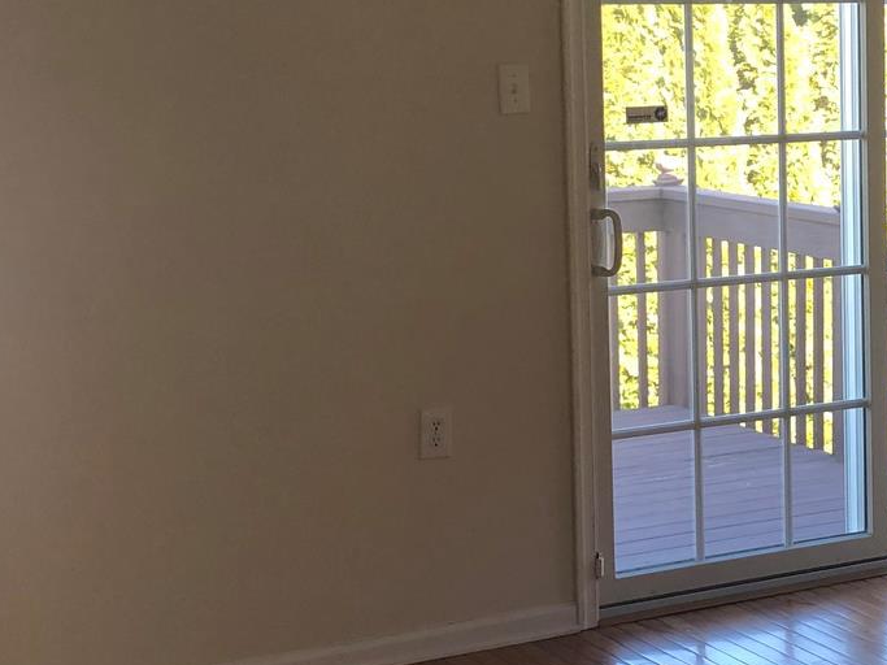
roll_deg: +0.7
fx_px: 2152
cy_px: 247
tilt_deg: -5.4
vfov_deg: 17.5
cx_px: 882
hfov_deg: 22.4
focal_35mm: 84
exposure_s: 1/40
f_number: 1.8
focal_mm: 3.99
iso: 25
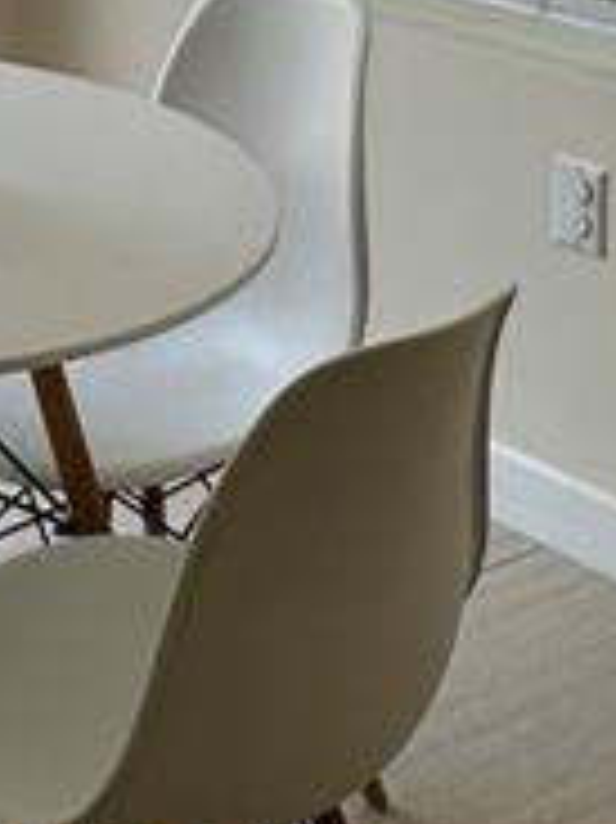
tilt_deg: -7.4
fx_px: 2185
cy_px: -225
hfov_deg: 14.6
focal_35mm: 92
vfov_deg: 19.7
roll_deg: +2.1
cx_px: -400
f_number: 2.2
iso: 40
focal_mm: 2.22
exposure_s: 1/207
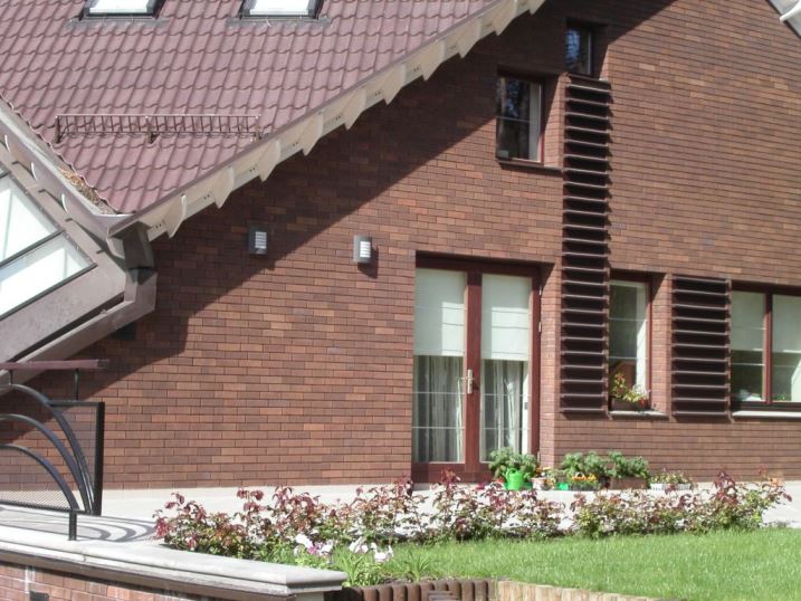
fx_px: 1898
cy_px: 300
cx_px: 400
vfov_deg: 18.0
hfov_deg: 23.8
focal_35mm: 82
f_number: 6.7
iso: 100
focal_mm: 16.9
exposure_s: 1/180
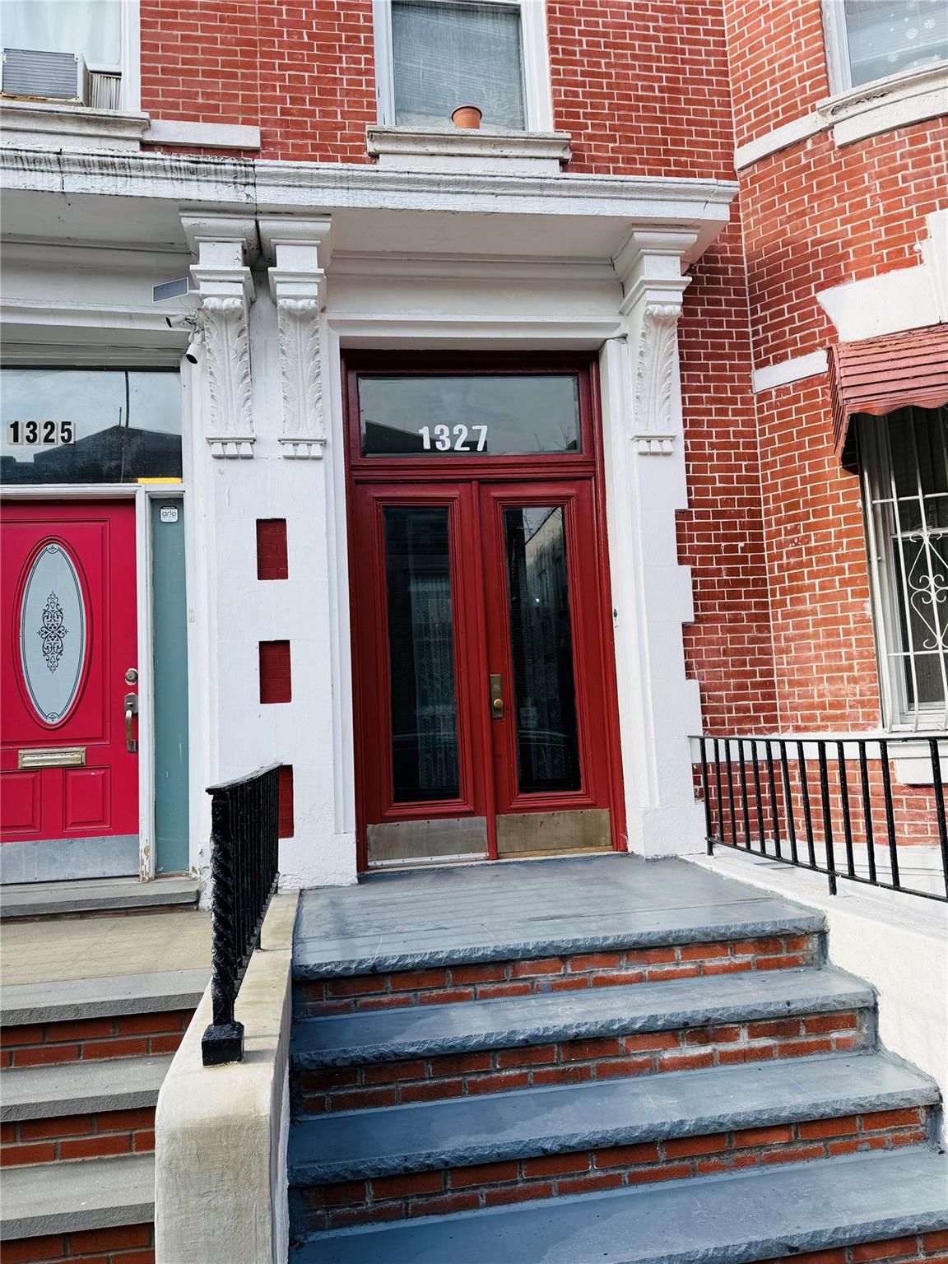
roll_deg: +2.5
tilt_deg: +6.0
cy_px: 632
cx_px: 474
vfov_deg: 71.6
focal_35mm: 24
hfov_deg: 56.8
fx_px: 876
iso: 80
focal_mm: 6.76
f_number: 1.78
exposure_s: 1/1211
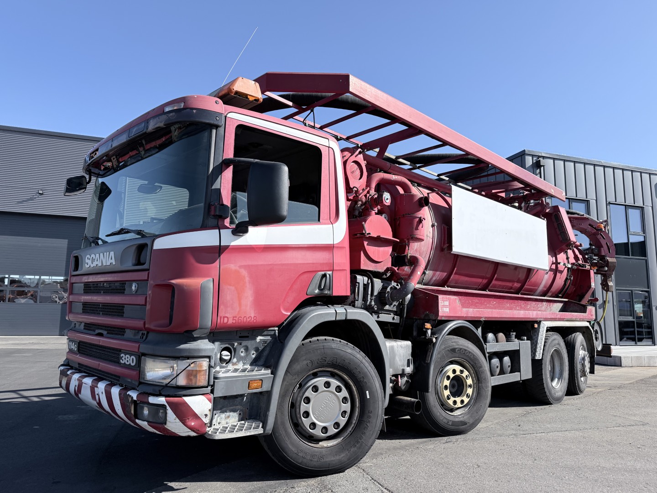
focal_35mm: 24
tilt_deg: +8.0
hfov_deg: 71.6
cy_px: 246
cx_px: 328
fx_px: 456
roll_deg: -1.9
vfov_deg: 56.8
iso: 100
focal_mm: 6.76
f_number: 1.78
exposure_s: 1/4167
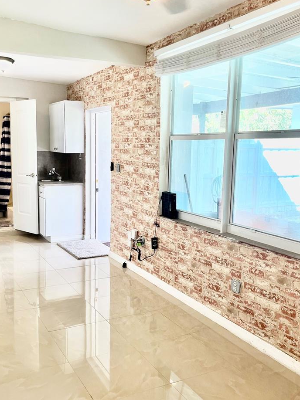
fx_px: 393
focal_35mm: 34
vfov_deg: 54.0
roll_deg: -0.2
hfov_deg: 41.5
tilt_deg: -8.0
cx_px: 115
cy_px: 202
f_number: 1.6
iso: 80
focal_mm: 5.1
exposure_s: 1/120
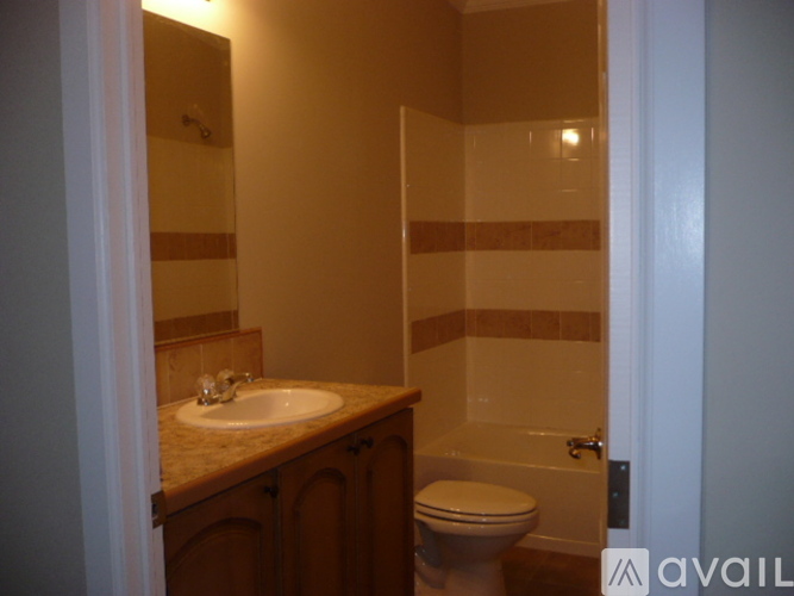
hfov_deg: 52.6
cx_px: 397
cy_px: 298
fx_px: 803
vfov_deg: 40.7
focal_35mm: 35
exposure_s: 1/30
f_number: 2.8
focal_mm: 5.8
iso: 100
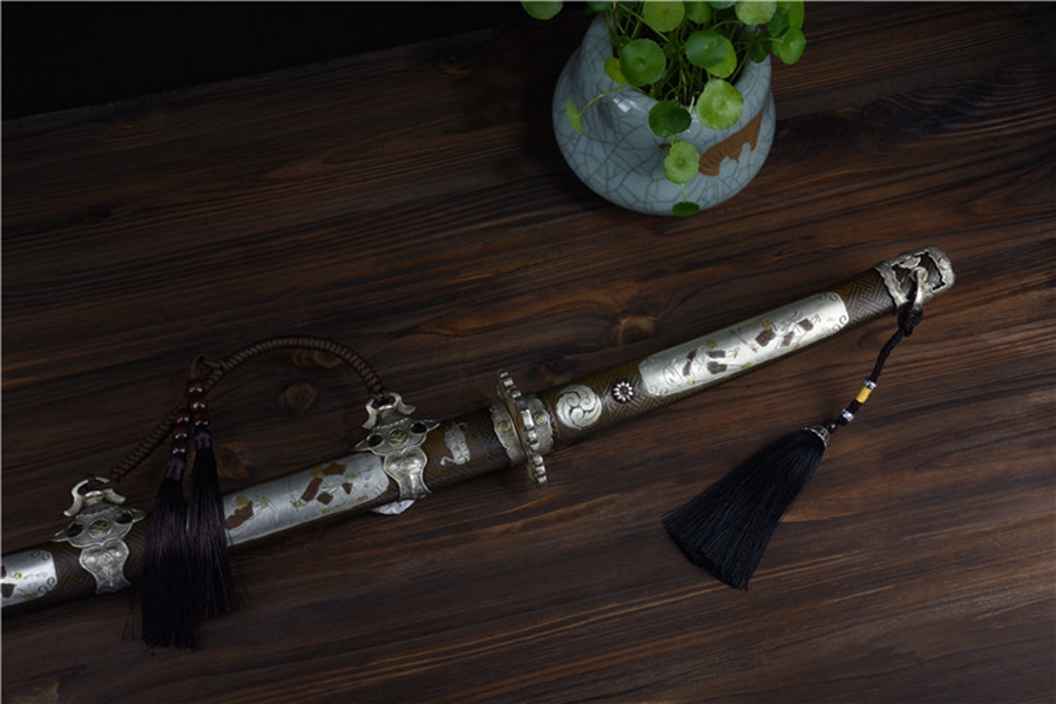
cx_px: 528
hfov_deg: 35.1
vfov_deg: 23.8
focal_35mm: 57
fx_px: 1672
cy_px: 352
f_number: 4.2
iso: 100
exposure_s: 1/40
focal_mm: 38
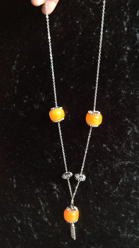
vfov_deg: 51.6
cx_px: 80
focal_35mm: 39
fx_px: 256
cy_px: 121
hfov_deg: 30.4
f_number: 2.4
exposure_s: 1/15
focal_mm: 4.28
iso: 400
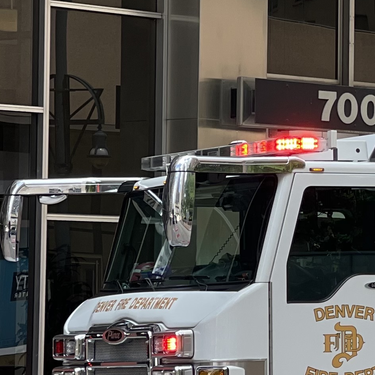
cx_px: 694
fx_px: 2966
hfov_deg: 7.0
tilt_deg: +1.4
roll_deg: +0.0
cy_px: 176
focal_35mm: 242
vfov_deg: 7.2
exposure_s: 1/185
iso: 25
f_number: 2.2
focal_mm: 7.5
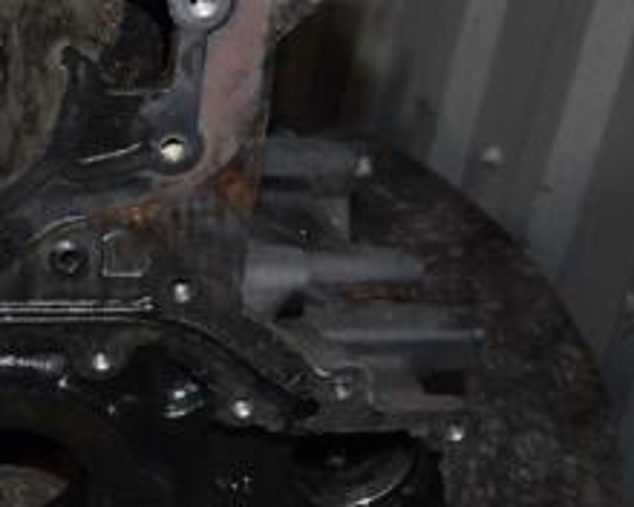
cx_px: -35
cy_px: 184
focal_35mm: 69
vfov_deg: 22.1
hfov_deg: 25.8
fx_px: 1295
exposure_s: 1/60
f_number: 5
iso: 800
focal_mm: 18
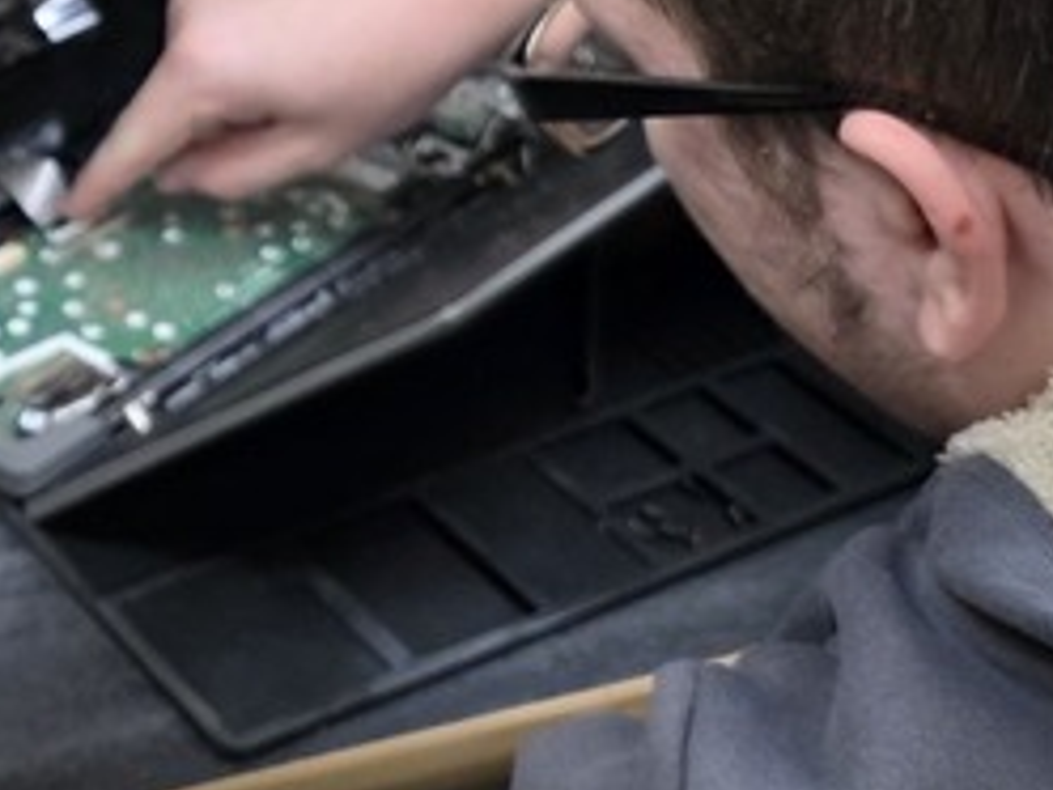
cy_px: -17
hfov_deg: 19.6
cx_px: -149
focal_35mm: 95
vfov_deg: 15.3
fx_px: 2890
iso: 320
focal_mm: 6.3
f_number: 1.7
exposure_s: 1/120
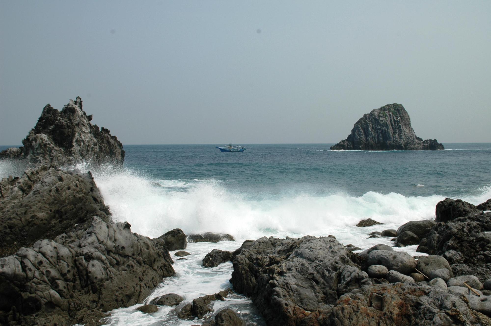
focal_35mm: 38
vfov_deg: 35.4
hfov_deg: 51.3
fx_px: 511
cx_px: 246
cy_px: 163
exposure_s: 1/500
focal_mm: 25
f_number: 11
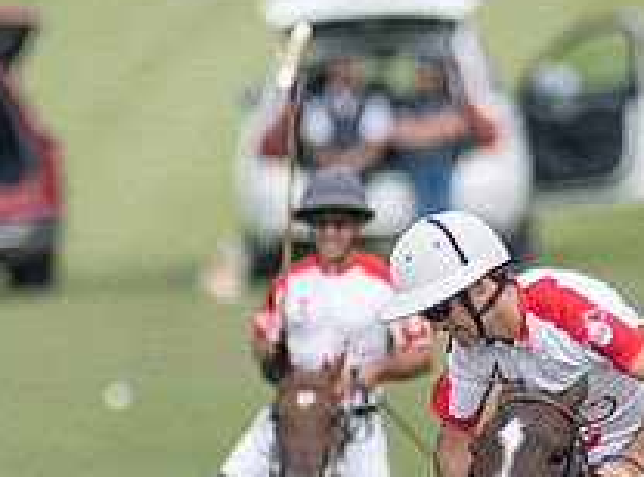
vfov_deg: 0.6
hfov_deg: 0.8
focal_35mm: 2527
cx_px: 492
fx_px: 46797
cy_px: 627
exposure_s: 1/2500
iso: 250
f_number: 2.8
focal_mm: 300
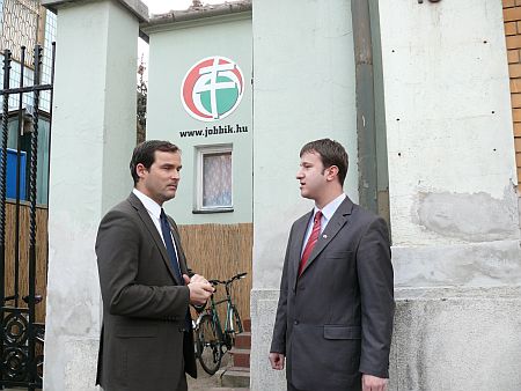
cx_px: 260
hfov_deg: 52.6
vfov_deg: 40.7
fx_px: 527
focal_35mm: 35
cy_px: 196
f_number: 2.8
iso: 100
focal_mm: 7.4
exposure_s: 1/100
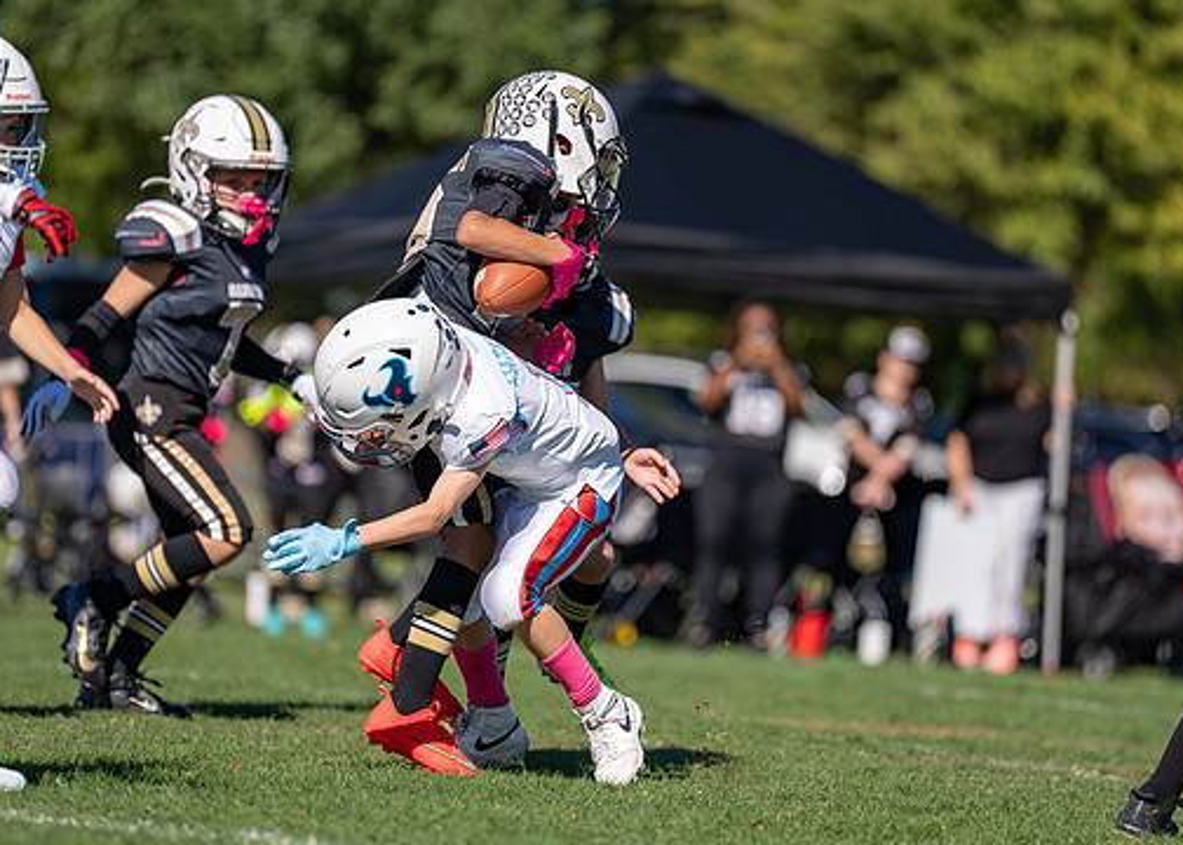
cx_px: 594
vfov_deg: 5.4
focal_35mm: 267
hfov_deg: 7.5
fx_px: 8971
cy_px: 372
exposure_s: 1/2500
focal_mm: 200
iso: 100
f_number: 2.8
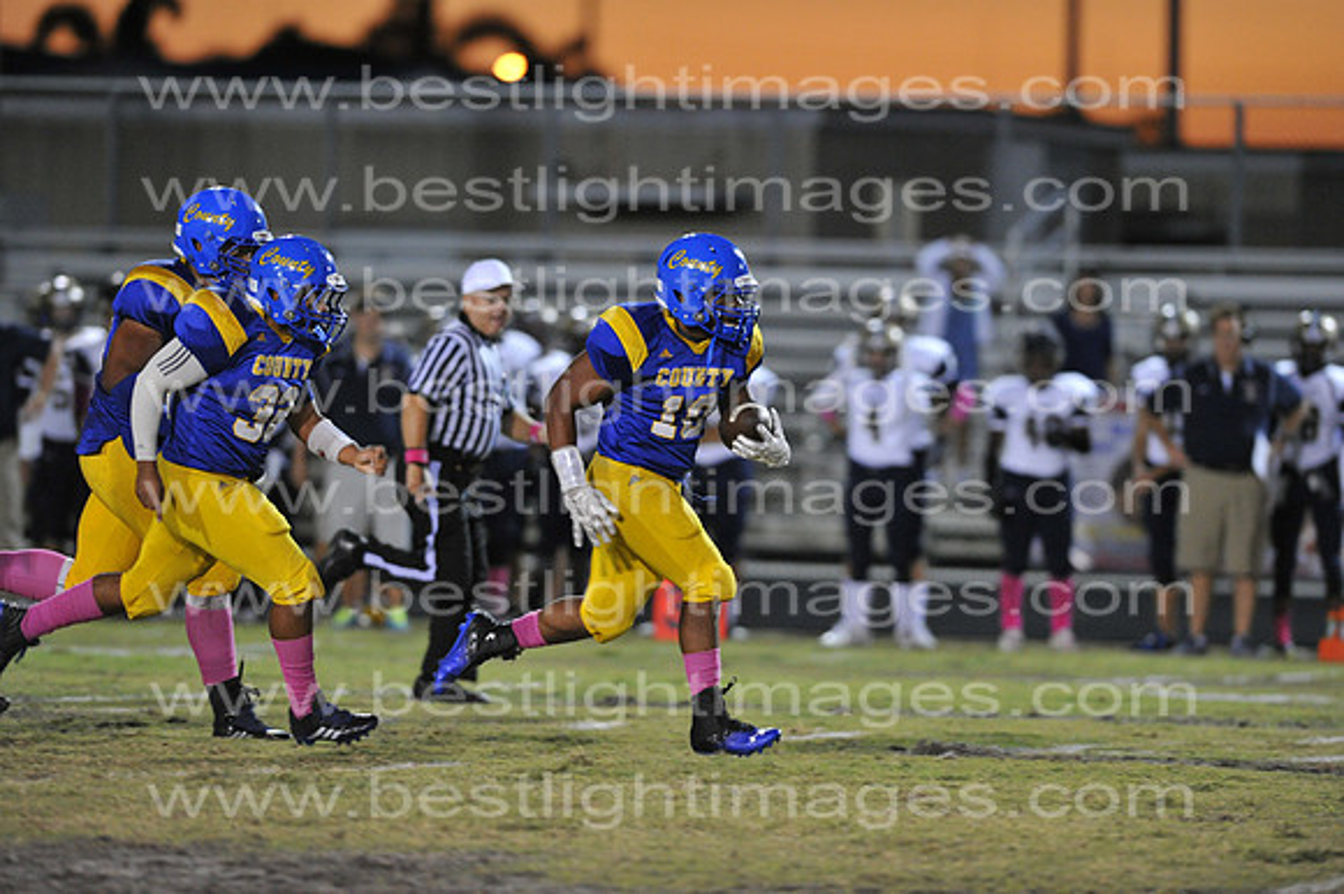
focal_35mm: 300
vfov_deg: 4.6
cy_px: 447
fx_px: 11193
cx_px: 672
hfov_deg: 6.9
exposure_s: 1/500
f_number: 4
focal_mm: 300
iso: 5000
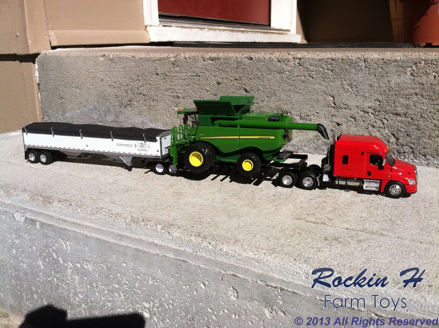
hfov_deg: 52.7
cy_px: 164
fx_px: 443
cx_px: 220
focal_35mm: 35
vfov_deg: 40.6
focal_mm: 3.85
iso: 80
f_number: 2.8
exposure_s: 1/2727
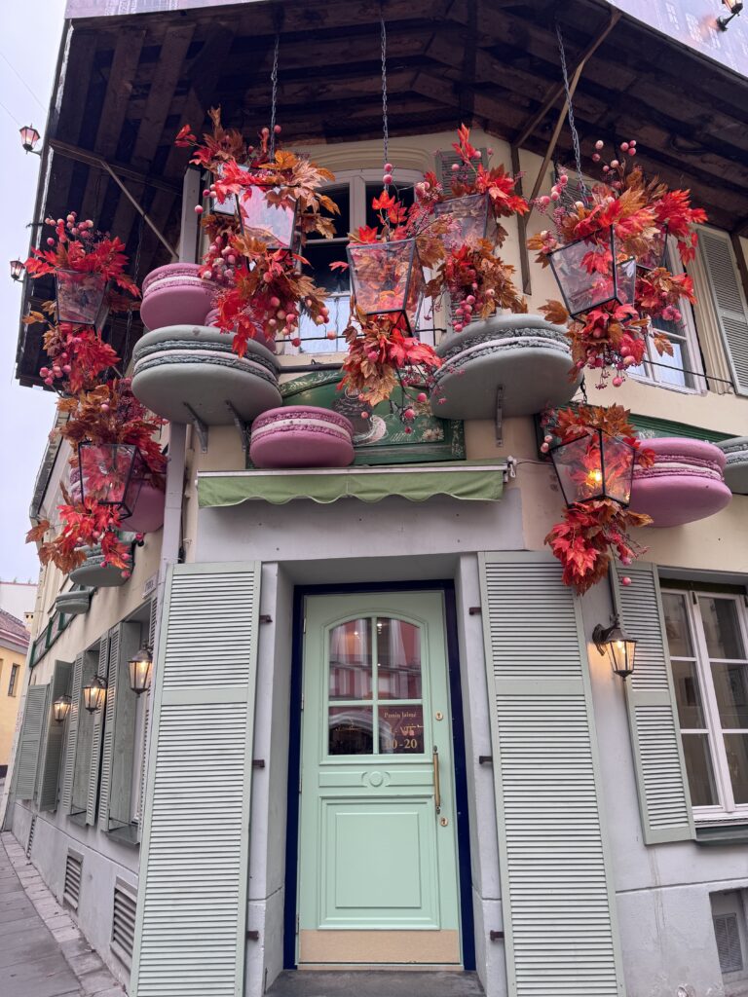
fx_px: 691
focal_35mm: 24
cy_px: 498
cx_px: 374
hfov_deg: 56.8
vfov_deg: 71.6
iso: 64
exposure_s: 1/178
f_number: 1.78
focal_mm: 6.76
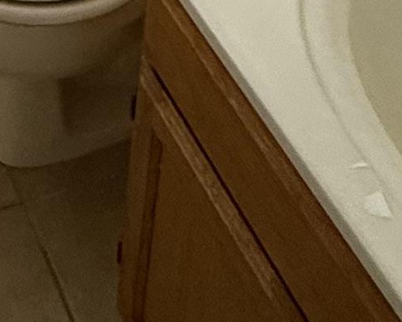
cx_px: -86
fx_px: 1011
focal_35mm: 85
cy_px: -527
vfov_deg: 12.5
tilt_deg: -18.1
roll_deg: +0.0
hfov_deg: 20.9
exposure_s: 1/60
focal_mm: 2.22
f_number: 2.2
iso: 320
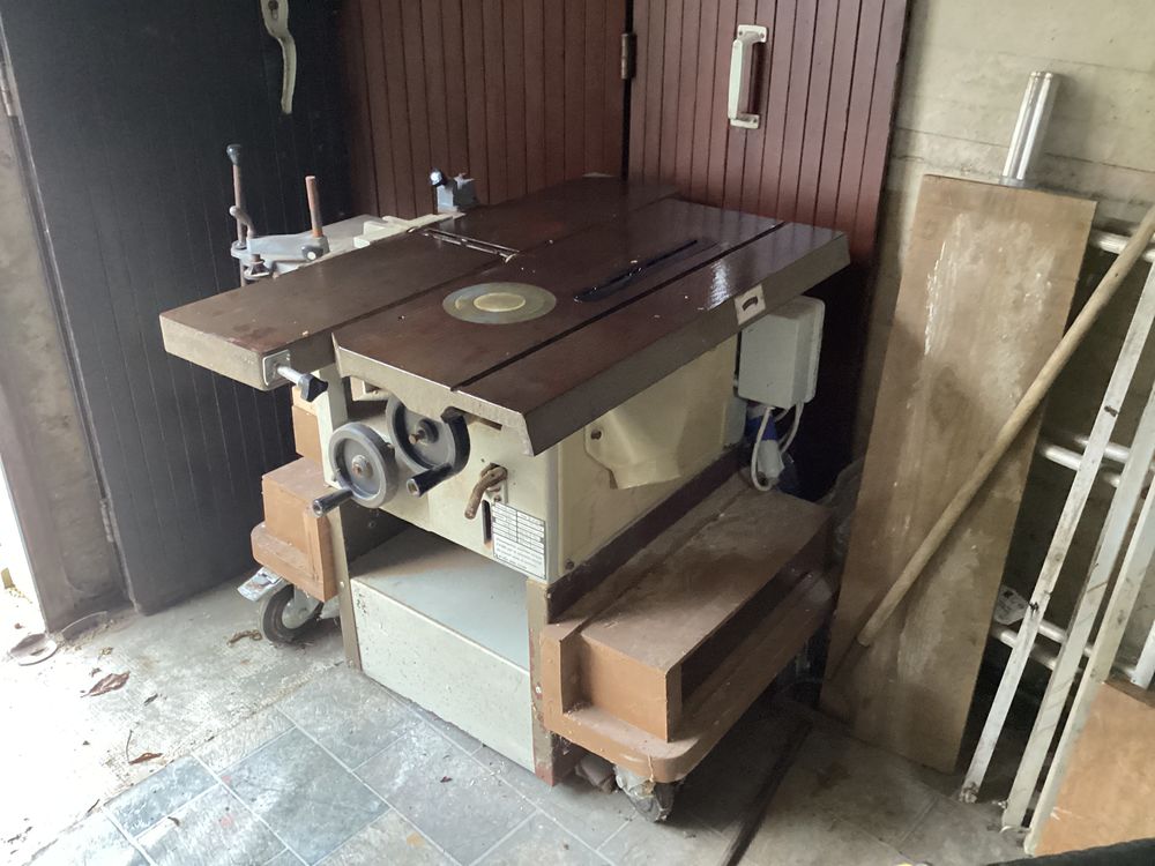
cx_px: 578
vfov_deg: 45.4
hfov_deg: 58.4
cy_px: 433
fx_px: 1034
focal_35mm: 31
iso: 400
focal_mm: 3.3
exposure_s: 1/40
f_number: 2.4
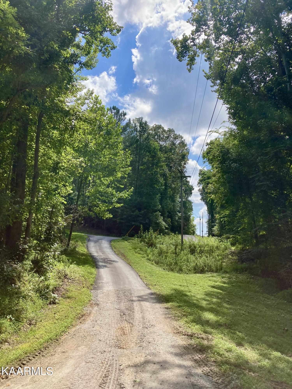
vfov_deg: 63.4
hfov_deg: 49.7
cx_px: 146
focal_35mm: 28
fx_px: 315
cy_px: 194
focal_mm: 3.99
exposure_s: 1/2288
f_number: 1.8
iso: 25
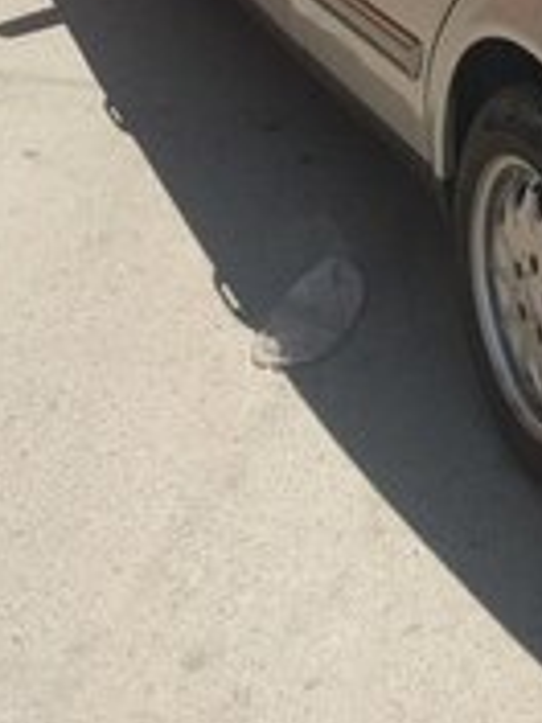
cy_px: -197
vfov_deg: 22.3
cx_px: 739
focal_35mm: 79
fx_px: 1649
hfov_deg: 17.3
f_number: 1.9
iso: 64
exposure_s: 1/1217
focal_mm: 3.7
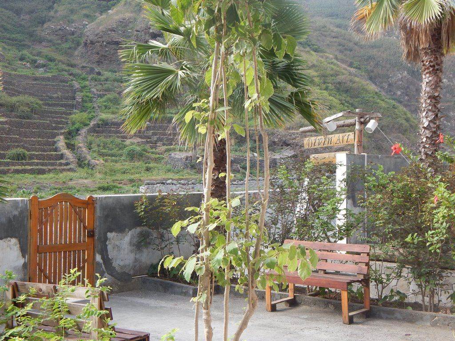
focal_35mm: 48
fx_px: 631
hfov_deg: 39.7
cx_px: 228
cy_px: 170
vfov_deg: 30.3
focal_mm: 8.6
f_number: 3.7
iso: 125
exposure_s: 1/125
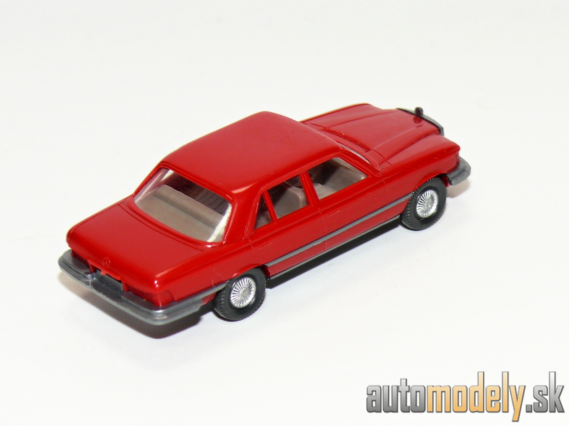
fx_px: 2219
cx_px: 284
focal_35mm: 135
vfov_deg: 11.0
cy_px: 213
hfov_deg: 14.6
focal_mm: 16.1
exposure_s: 1/30
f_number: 4
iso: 100
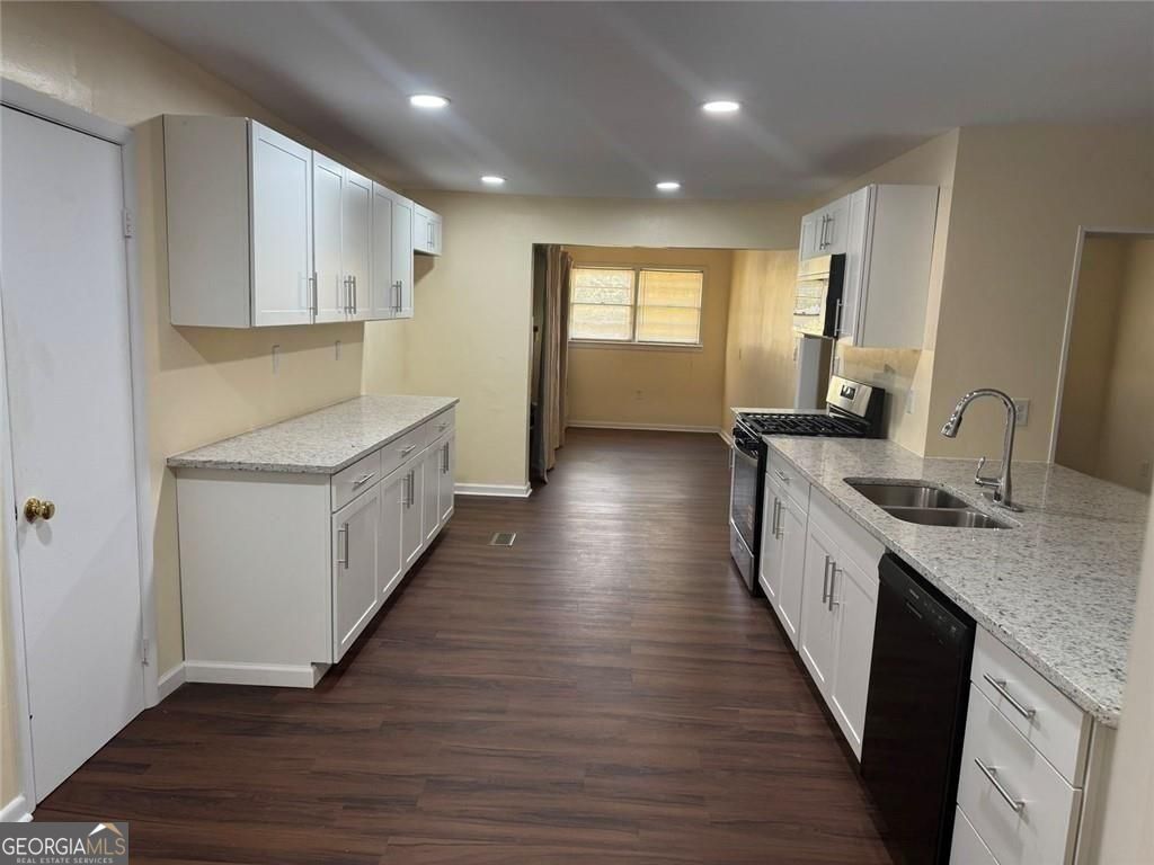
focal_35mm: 24
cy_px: 432
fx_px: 800
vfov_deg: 56.8
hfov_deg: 71.6
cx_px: 577
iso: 125
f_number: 1.78
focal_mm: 6.76
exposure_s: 1/60
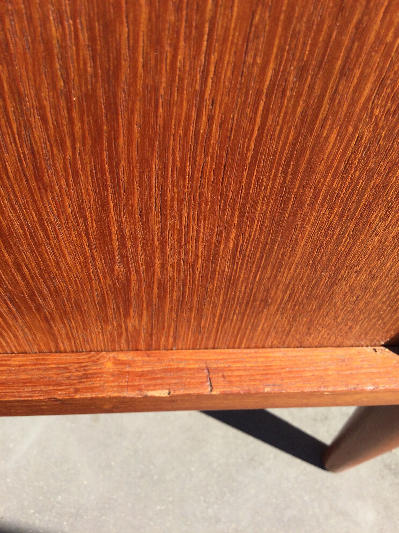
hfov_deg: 45.4
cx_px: 200
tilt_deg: -55.6
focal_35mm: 31
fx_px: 476
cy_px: 266
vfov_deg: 58.4
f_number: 2.4
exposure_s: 1/497
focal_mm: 3.3
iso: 25
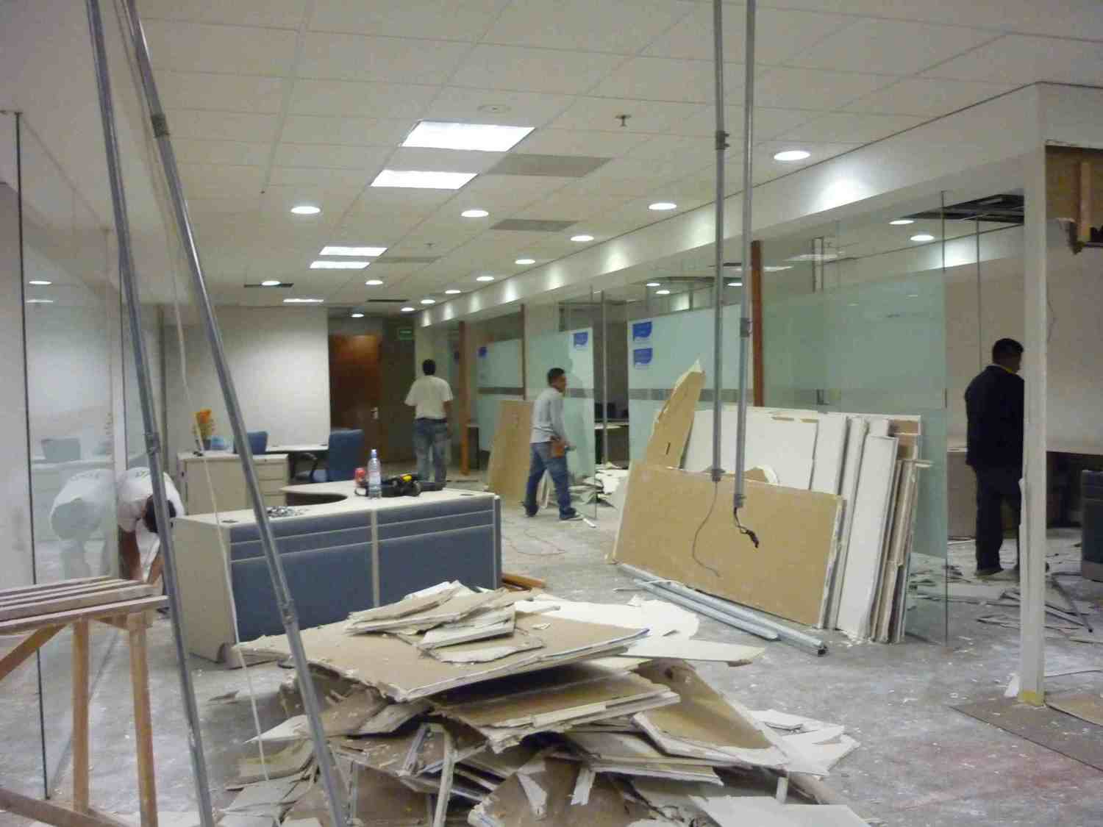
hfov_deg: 55.4
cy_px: 414
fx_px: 1052
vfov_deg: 42.9
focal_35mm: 33
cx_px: 552
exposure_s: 1/50
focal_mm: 5.5
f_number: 2.8
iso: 800
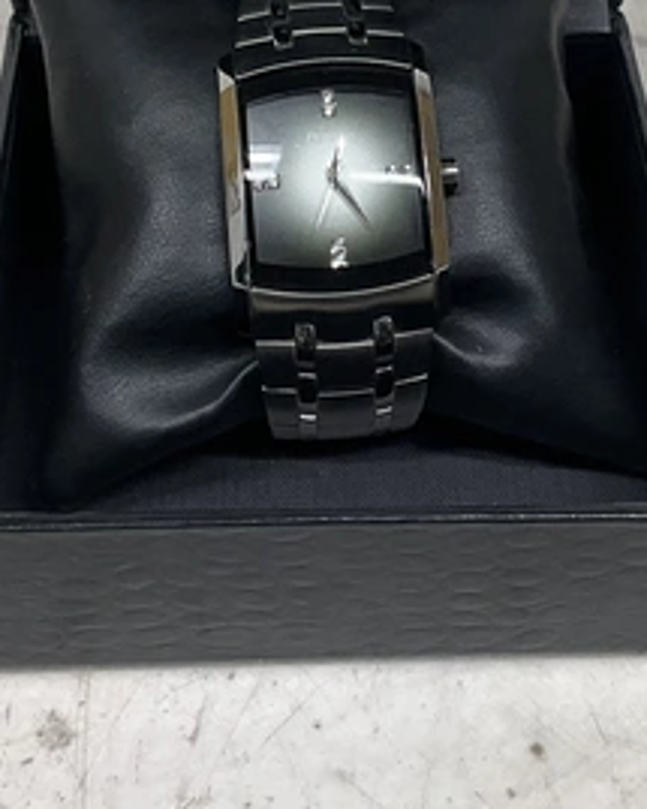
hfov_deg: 19.4
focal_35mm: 79
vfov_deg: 23.3
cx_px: 355
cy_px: 20
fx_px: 1892
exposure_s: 1/120
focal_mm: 3
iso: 50
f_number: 1.8
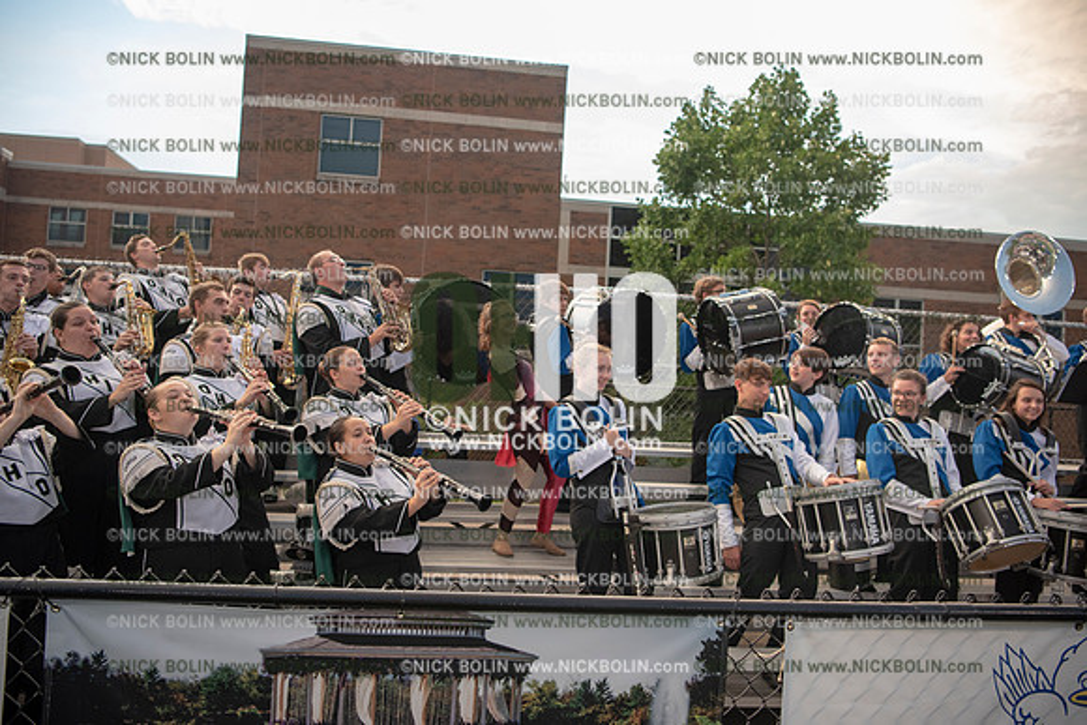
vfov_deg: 42.3
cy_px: 362
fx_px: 936
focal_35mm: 31
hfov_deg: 60.3
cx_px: 544
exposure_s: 1/250
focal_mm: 31
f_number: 3.2
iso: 800
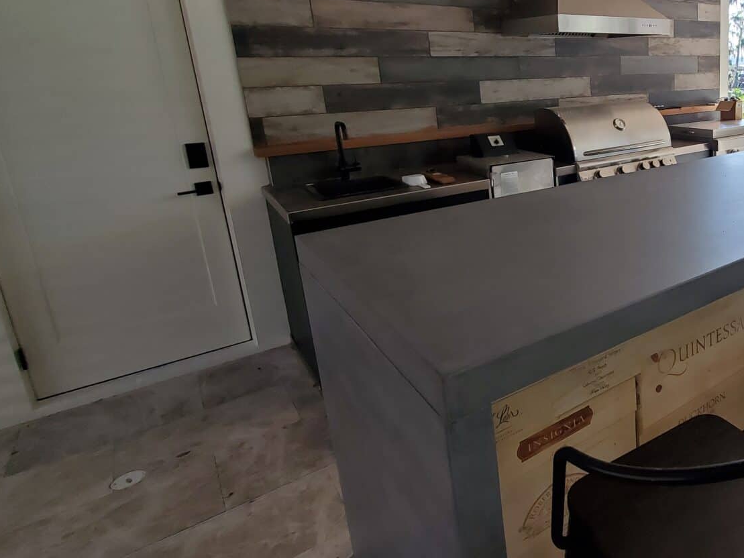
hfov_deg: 61.1
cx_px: 662
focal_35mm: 24
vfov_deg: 55.8
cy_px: 193
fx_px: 516
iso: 80
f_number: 2.2
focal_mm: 1.8
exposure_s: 1/84
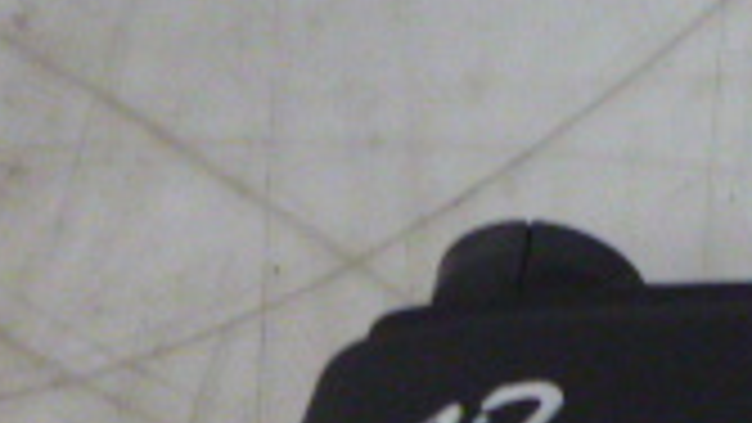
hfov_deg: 15.7
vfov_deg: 9.8
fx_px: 2413
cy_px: 608
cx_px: 1252
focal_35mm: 121
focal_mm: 5.2
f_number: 4.1
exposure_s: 1/40
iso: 400
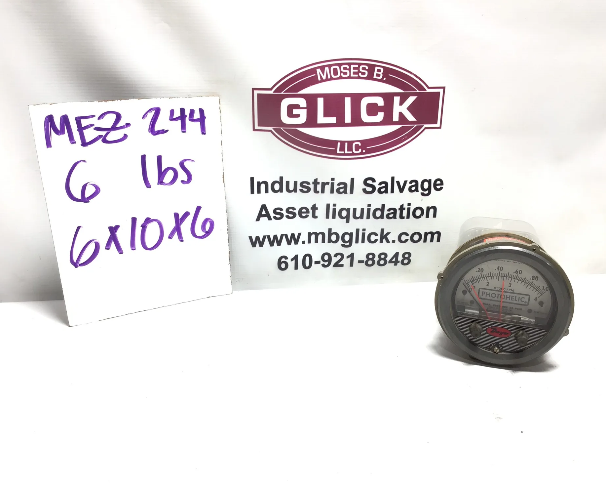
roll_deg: -0.4
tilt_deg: -20.4
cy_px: 245
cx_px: 314
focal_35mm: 33
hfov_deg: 54.2
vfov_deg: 44.5
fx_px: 592
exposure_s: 1/60
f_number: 2.4
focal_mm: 3.3
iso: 25
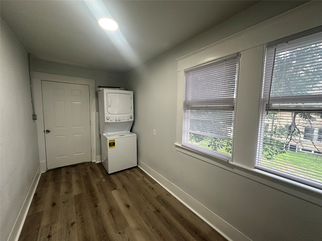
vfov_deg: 85.7
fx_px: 130
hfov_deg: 102.1
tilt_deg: -5.6
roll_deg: -1.7
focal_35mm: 14
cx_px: 161
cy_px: 120
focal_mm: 2.22
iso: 250
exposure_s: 1/120
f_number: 2.2
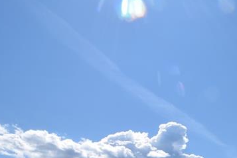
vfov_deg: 29.2
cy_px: 159
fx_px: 283
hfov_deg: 32.9
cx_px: 312
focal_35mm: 43
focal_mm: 10
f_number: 13
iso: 100
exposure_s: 1/200
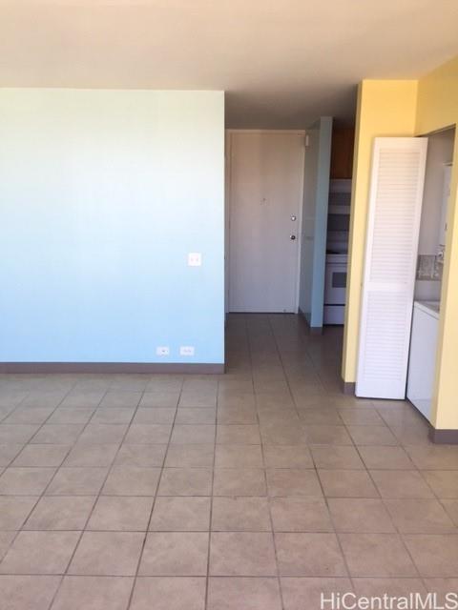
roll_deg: -1.7
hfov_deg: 48.2
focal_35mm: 29
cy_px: 305
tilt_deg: -11.7
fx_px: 512
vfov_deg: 61.7
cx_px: 229
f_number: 2.2
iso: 32
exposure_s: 1/120
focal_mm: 4.15
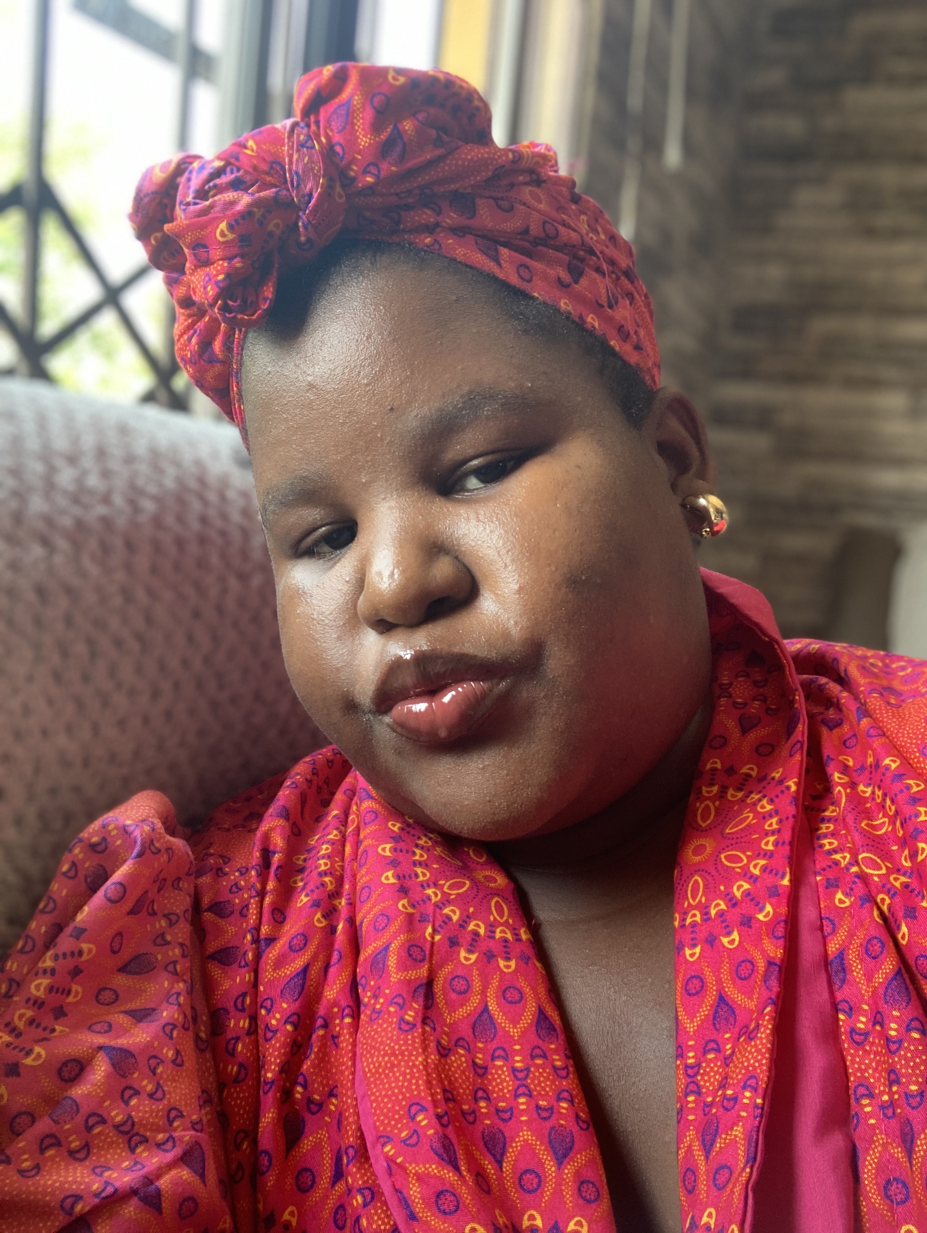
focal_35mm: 32
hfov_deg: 44.2
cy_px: 616
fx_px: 1141
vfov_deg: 56.8
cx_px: 464
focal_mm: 2.87
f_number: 2.2
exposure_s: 1/50
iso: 80
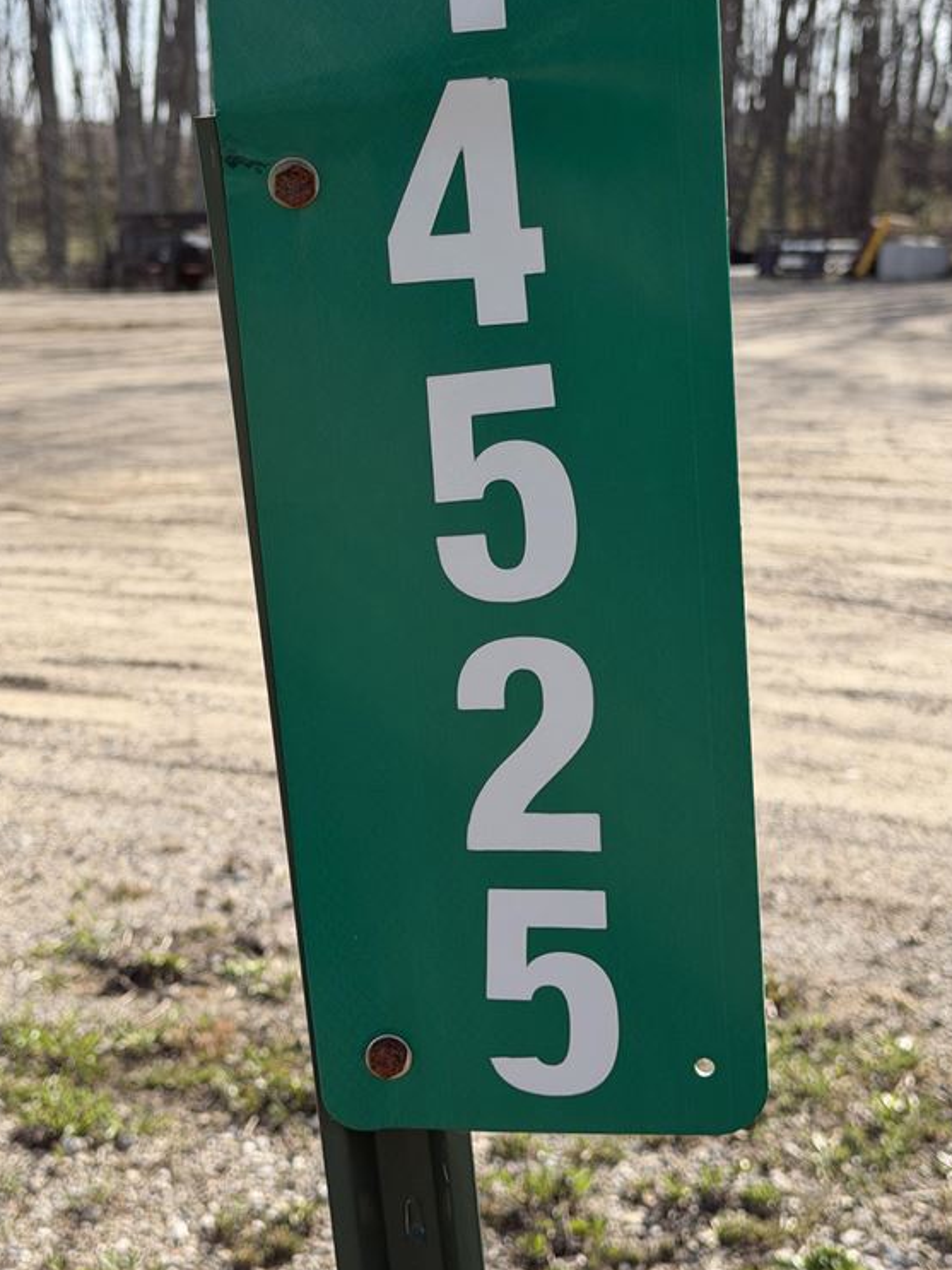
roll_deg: +1.6
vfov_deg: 31.1
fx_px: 2274
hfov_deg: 23.6
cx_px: 467
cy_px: 482
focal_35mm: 62
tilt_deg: -7.3
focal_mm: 6.76
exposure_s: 1/2577
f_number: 1.78
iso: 64
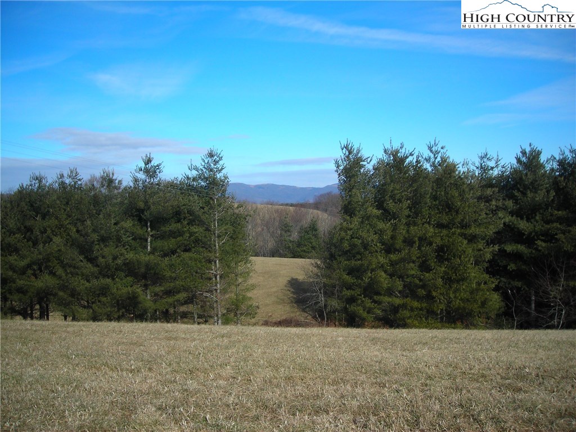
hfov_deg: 49.0
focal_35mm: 38
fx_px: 632
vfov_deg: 37.7
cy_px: 216
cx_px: 288
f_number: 6.4
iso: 50
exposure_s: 1/211
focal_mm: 6.3
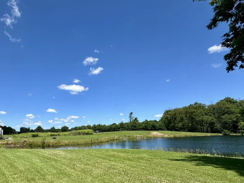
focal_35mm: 22
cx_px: 66
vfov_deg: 60.2
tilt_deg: +7.0
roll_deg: +0.7
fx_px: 155
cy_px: 116
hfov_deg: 72.0
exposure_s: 1/2398
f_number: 2.2
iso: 50
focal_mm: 2.22
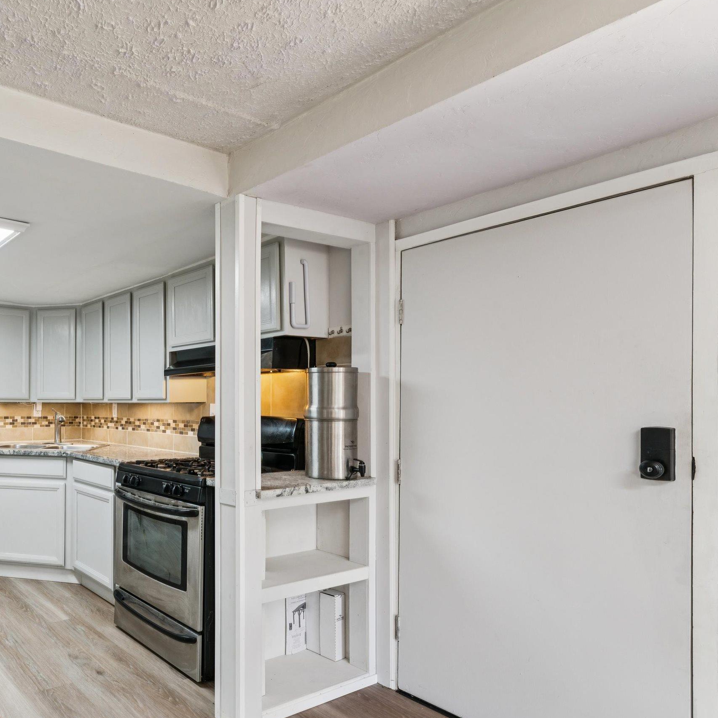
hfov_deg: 58.6
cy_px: 406
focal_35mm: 24
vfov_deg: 64.9
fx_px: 561
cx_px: 114
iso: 400
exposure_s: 1/6
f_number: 13
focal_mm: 15.6
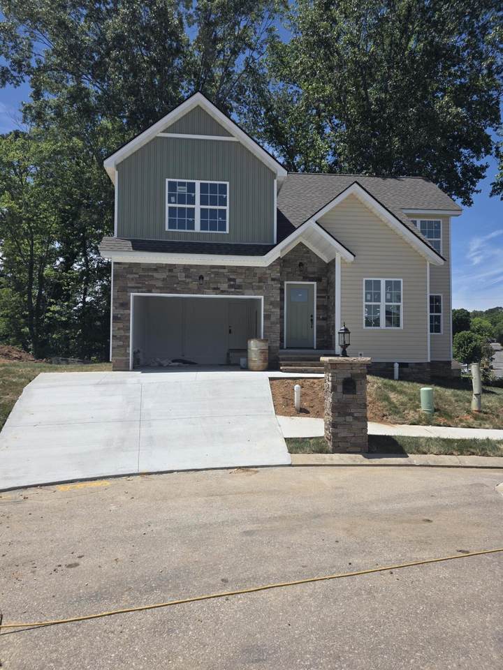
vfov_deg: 73.9
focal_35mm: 23
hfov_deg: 58.9
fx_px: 446
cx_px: 252
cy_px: 335
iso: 80
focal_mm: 6.3
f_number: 1.7
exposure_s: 1/7944
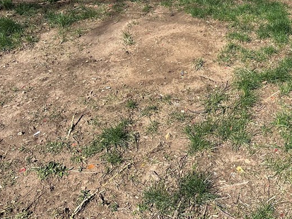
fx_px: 396
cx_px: 224
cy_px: 17
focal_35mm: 47
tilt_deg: -26.4
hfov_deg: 39.2
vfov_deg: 29.4
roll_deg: +1.8
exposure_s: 1/3356
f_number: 1.78
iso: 80
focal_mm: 6.86
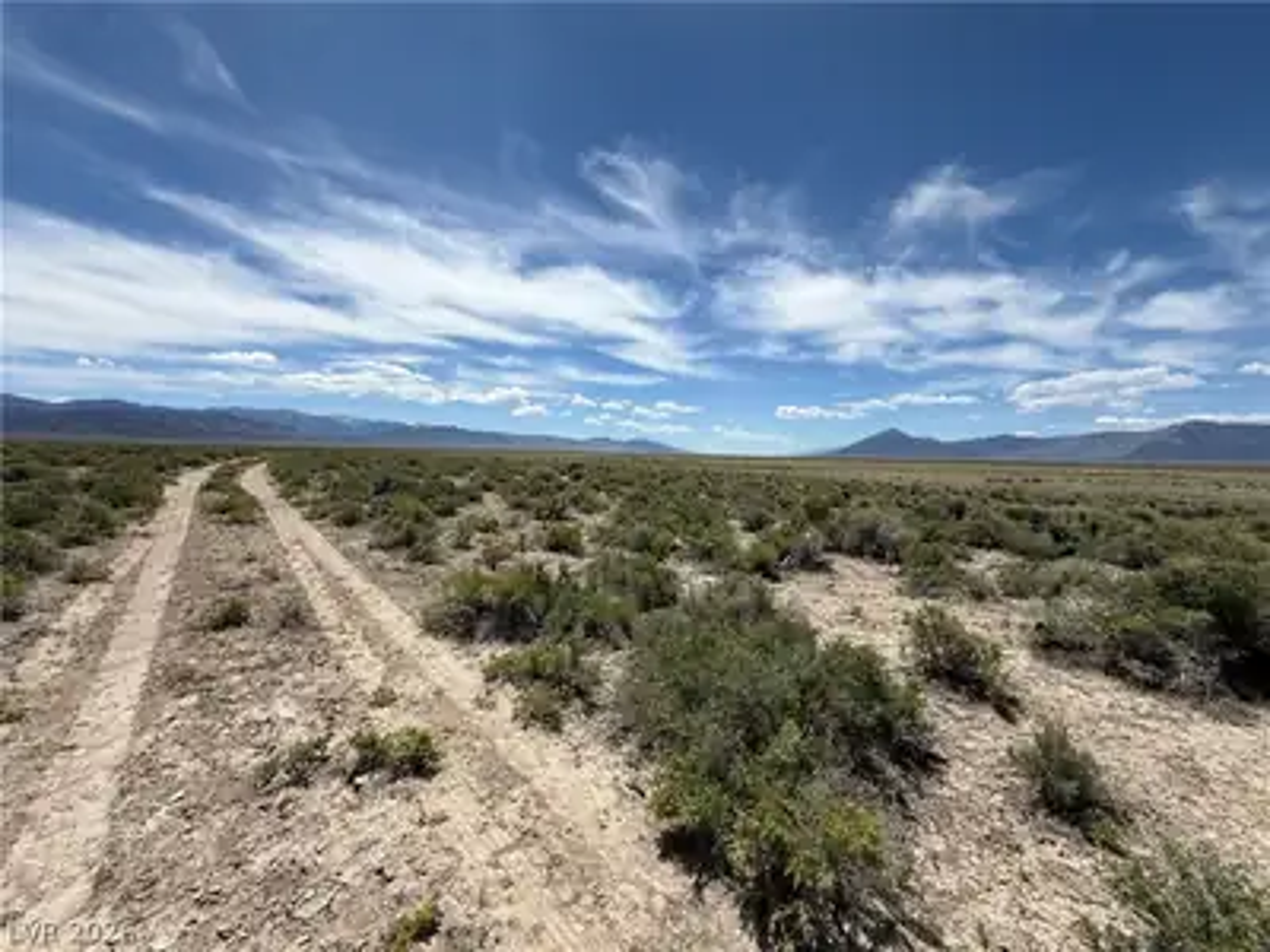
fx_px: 514
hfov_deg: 102.1
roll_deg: -1.5
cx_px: 635
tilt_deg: -2.5
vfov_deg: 85.7
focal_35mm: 14
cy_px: 476
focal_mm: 2.22
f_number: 2.2
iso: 50
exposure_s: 1/4425
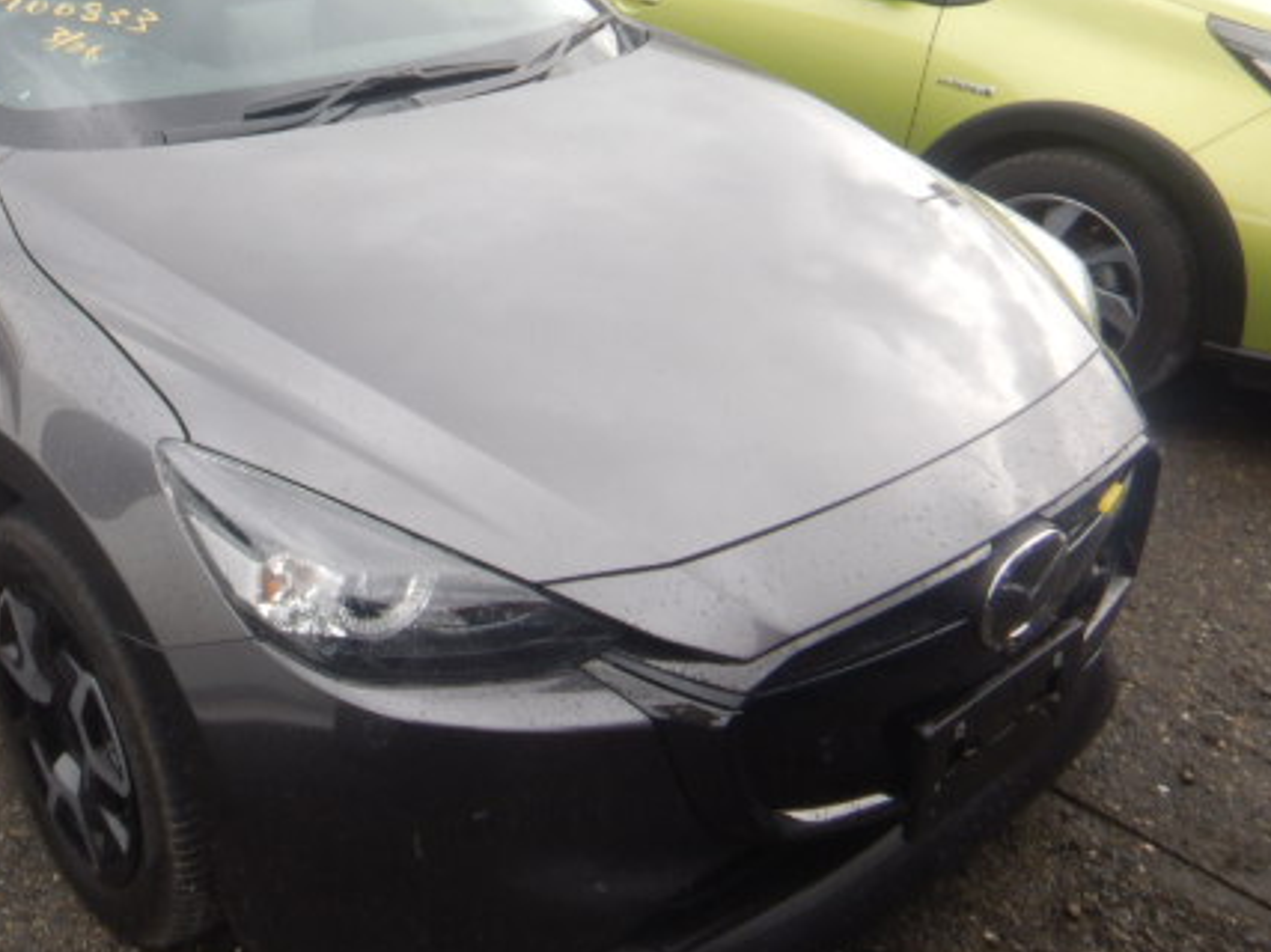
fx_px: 1321
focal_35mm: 36
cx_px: 339
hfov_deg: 49.6
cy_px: 345
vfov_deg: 39.3
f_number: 2.8
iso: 125
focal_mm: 4.3
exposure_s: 1/100
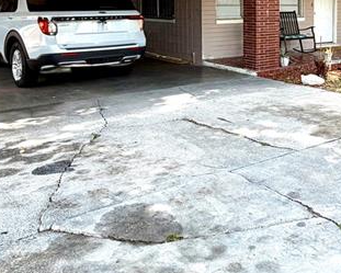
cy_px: 35
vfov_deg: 32.1
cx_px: 266
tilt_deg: -3.8
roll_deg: +0.9
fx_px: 454
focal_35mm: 45
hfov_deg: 39.7
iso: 64
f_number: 2.2
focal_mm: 2.22
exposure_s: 1/502
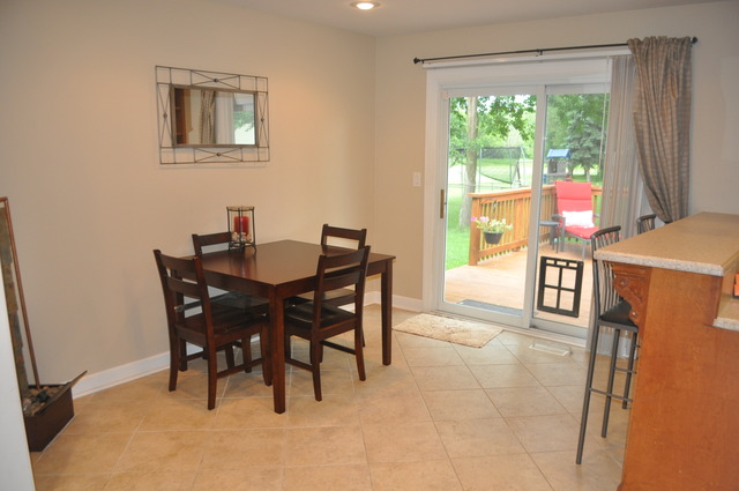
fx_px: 554
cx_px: 370
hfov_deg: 67.4
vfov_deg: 47.8
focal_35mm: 27
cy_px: 246
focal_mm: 18
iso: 800
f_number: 3.5
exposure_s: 1/60
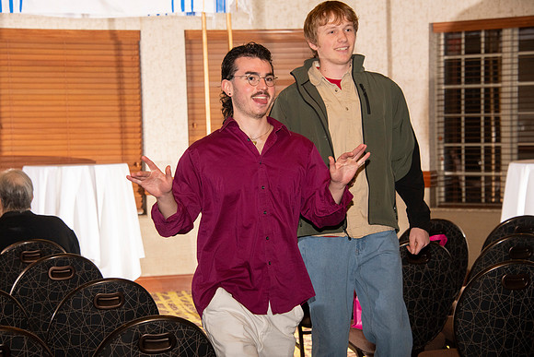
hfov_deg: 18.3
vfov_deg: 12.2
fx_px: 1662
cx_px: 267
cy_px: 178
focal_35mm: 112
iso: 1250
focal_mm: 112
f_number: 7.1
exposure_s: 1/160
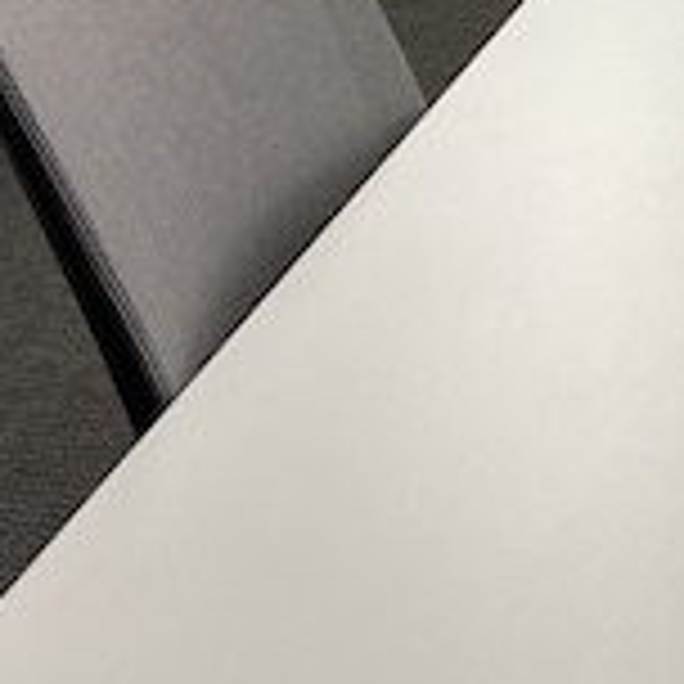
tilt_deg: -9.9
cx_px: 1215
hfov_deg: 15.5
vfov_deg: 16.6
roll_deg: +0.5
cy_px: -284
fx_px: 2168
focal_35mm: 97
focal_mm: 4.25
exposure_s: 1/120
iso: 80
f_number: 1.8
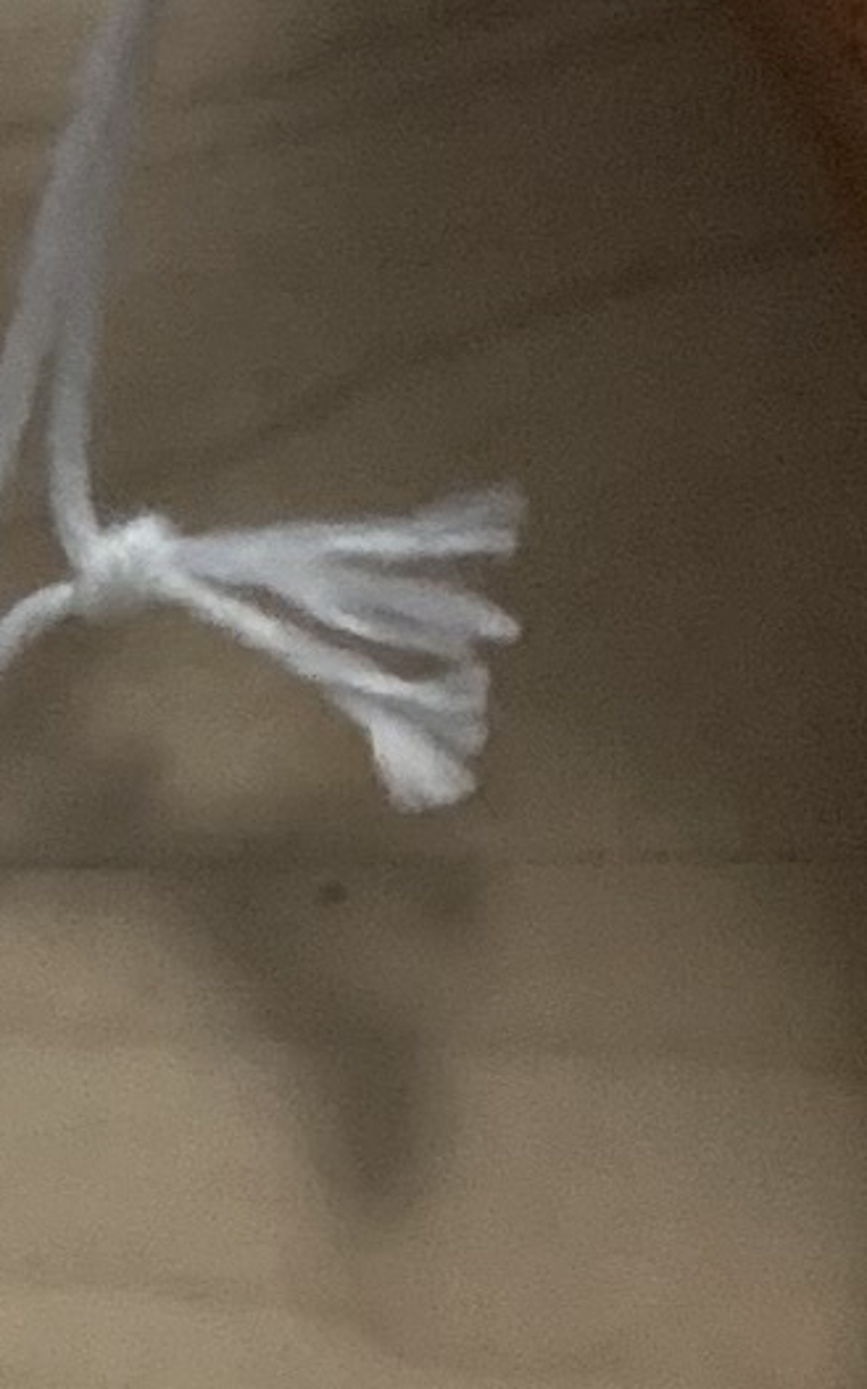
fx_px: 7984
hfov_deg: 6.1
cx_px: 1605
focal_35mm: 211
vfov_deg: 9.8
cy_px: -150
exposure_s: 1/60
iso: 250
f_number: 1.8
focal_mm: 4.25
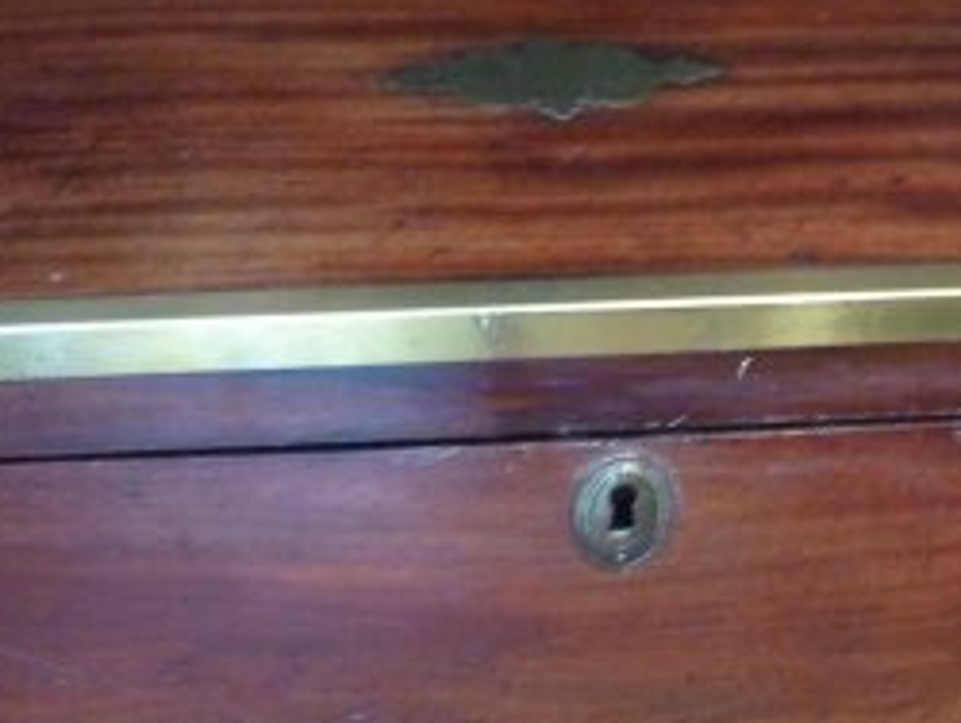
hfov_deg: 18.1
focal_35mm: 108
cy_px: 600
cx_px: 634
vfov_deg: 13.6
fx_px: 3001
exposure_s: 1/8
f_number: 3.7
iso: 400
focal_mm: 7.3
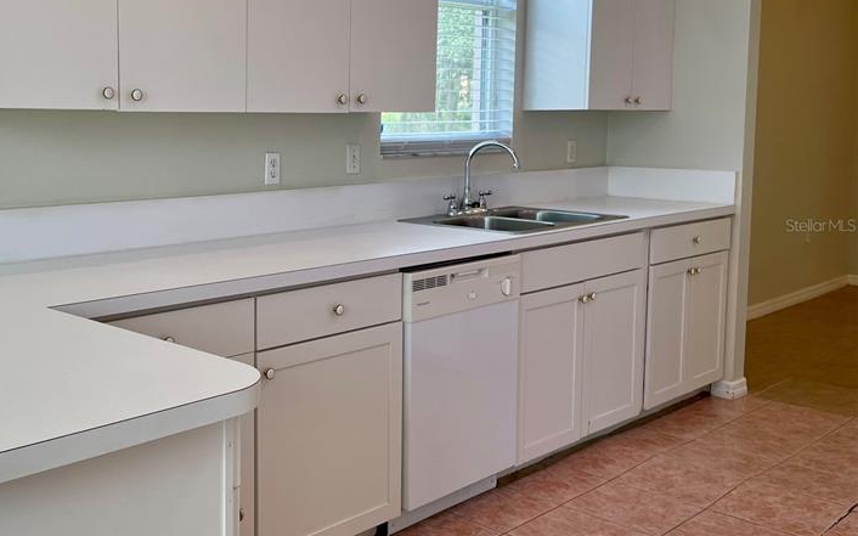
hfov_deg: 47.8
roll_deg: +0.5
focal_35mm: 40
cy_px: 225
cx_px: 237
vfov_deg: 31.9
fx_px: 935
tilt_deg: -6.6
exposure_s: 1/120
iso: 40
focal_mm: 4.2
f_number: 1.6
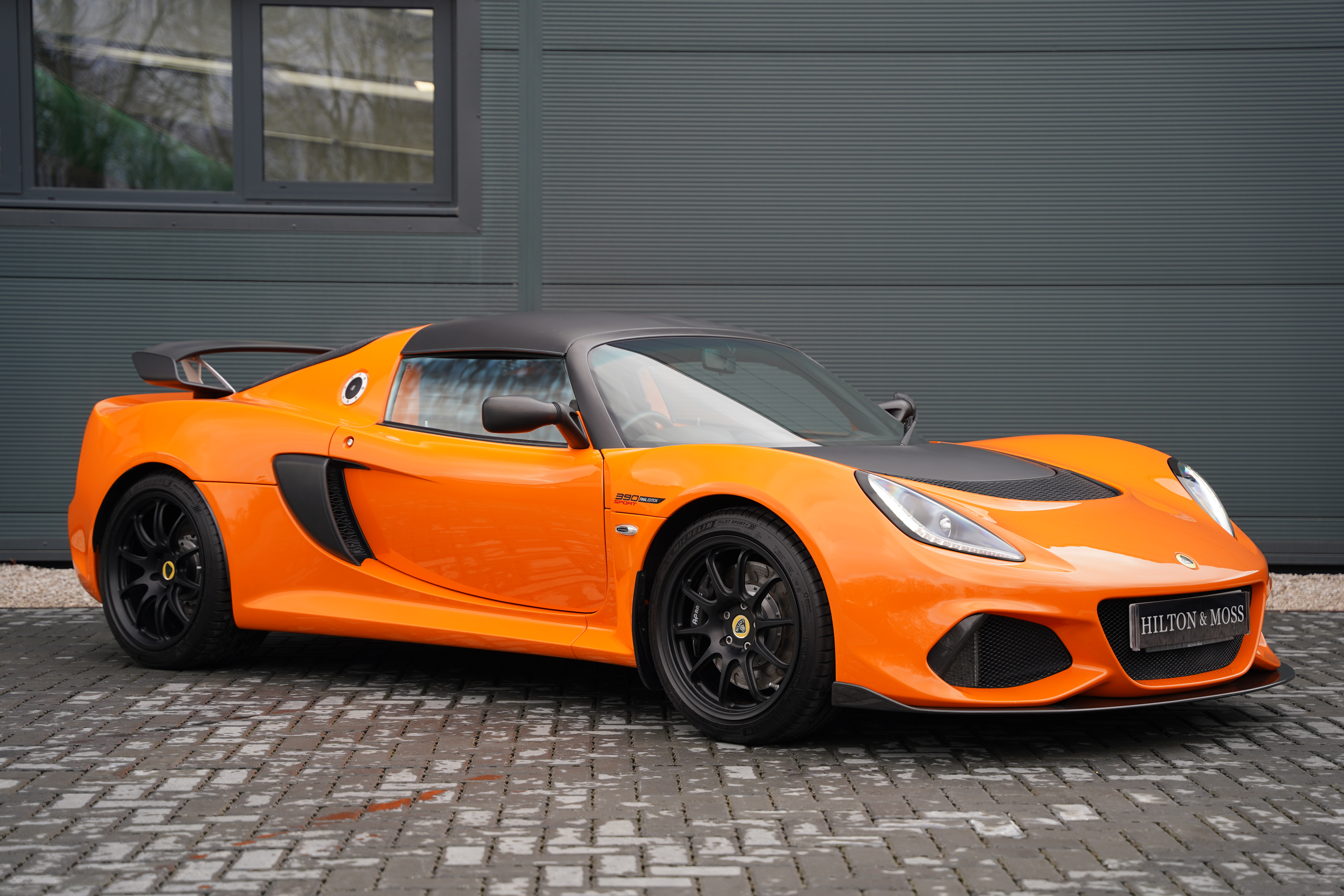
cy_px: 448
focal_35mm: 66
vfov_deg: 20.5
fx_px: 2475
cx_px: 672
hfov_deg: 30.4
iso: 160
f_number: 2.8
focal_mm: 66.3
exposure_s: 1/200
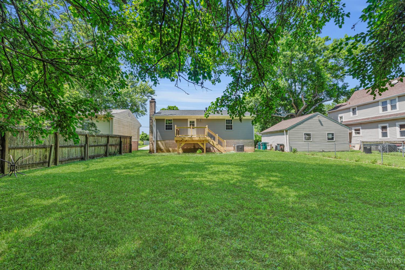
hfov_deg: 104.3
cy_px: 135
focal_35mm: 14
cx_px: 202
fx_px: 157
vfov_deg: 81.2
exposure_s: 1/200
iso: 400
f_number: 8
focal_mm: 14
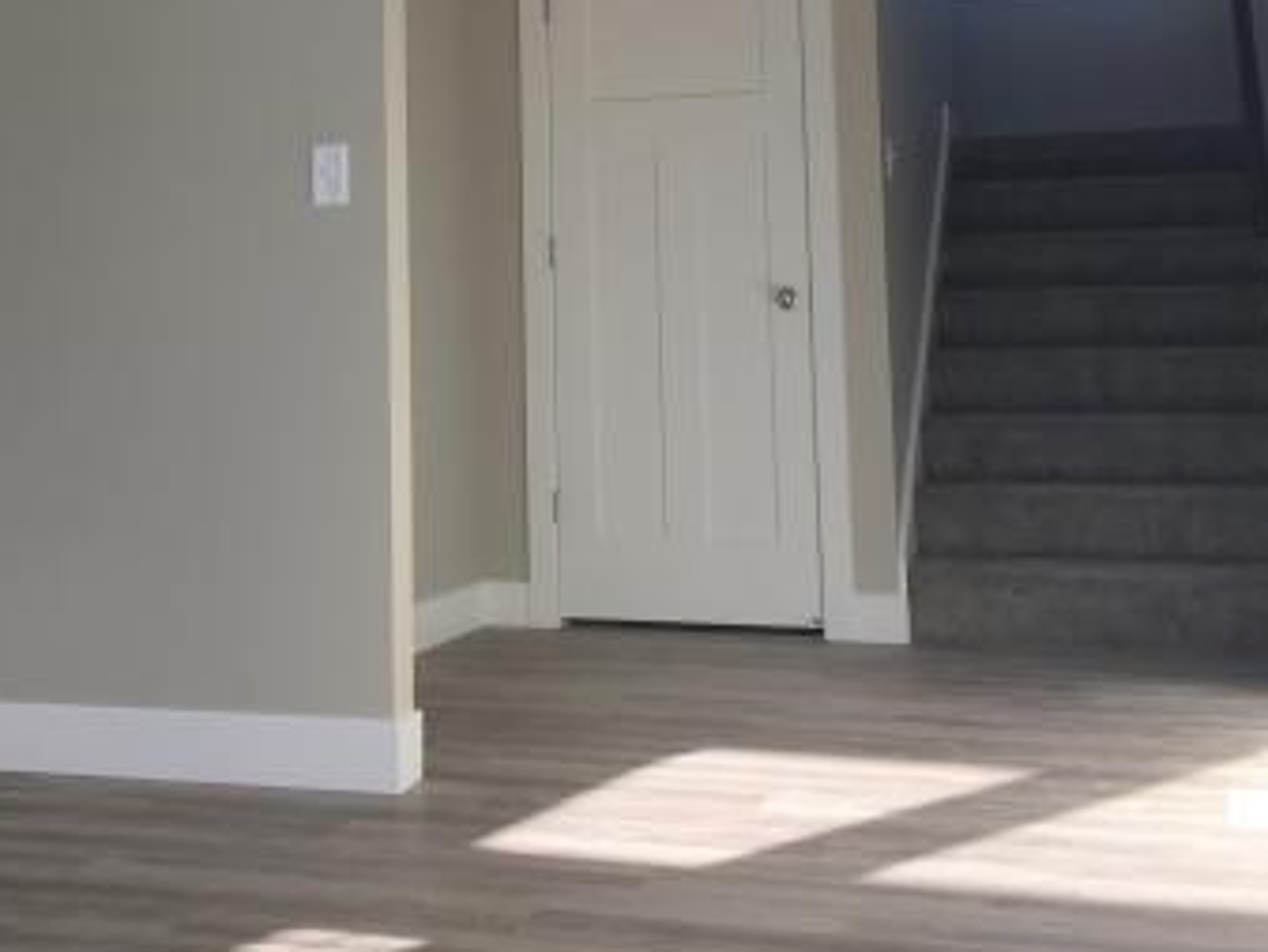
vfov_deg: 25.8
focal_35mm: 55
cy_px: 102
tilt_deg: +5.8
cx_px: 380
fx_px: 2015
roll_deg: +0.4
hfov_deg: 34.5
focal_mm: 4.15
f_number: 2.2
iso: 32
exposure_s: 1/403
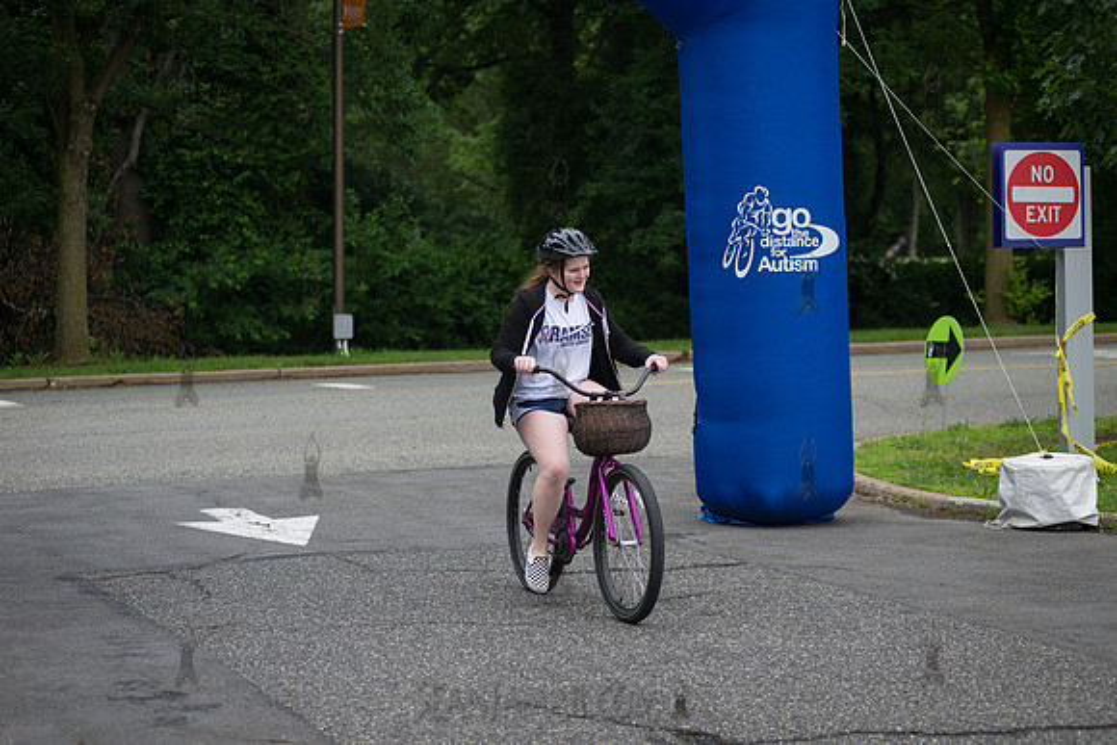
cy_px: 372
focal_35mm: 80
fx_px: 2483
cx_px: 558
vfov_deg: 17.1
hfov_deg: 25.4
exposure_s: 1/800
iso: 200
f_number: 3.5
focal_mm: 80
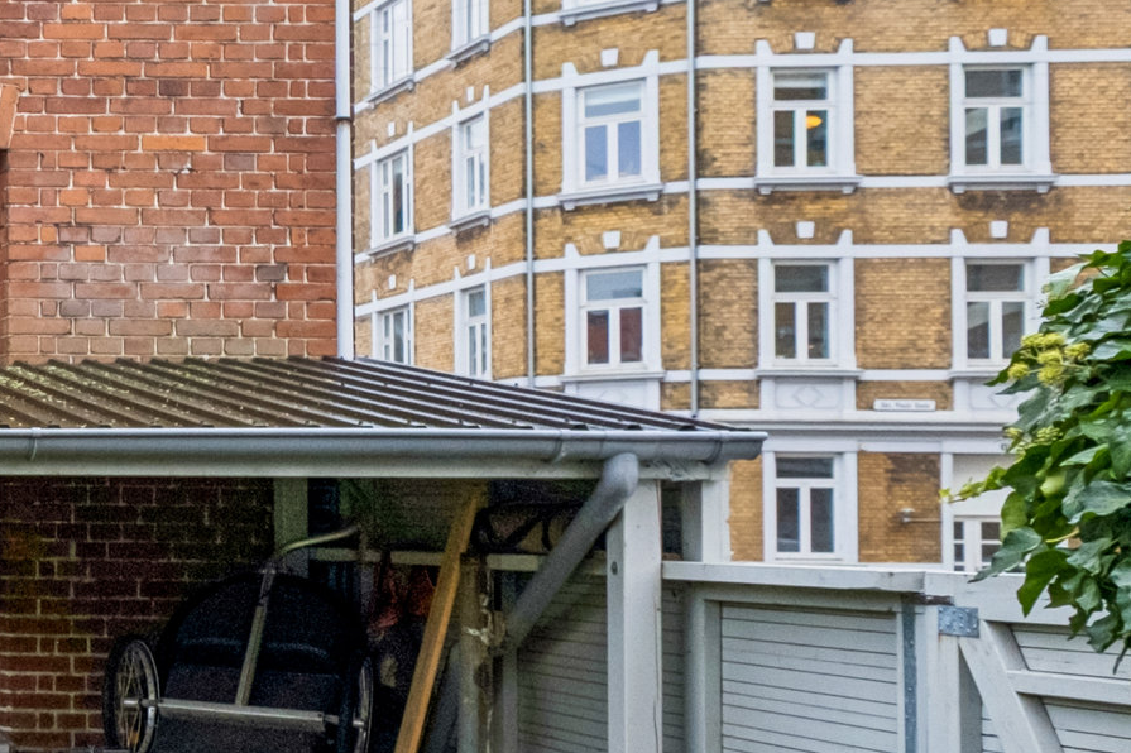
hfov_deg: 24.8
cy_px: 471
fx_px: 1790
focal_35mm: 57
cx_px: -656
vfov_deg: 23.7
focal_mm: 11.5
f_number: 5
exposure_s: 1/125
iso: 800
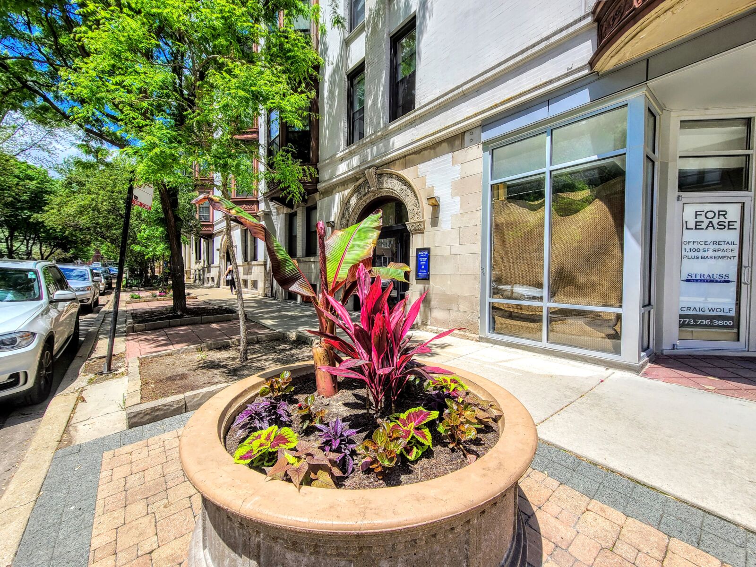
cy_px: 284
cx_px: 378
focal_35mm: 13
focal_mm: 2.2
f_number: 2.2
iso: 64
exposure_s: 1/1350
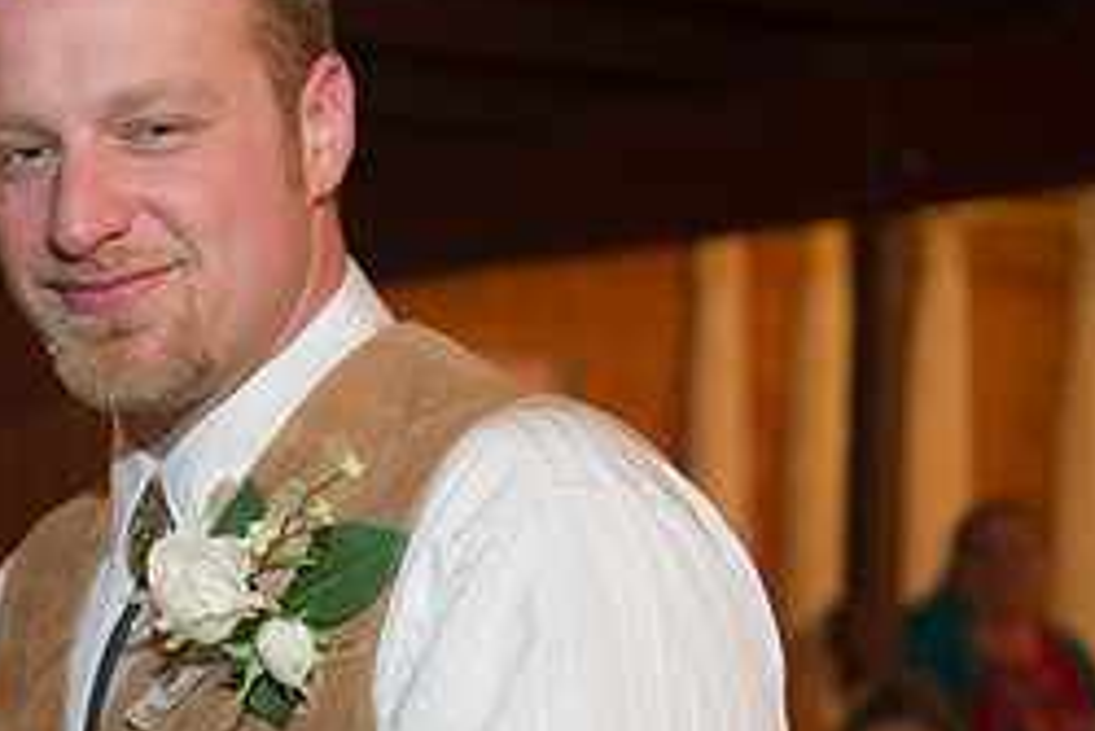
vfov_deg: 16.7
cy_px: 643
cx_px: 35
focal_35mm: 81
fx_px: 2465
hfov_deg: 24.1
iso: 1600
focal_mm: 35
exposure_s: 1/80
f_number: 2.8
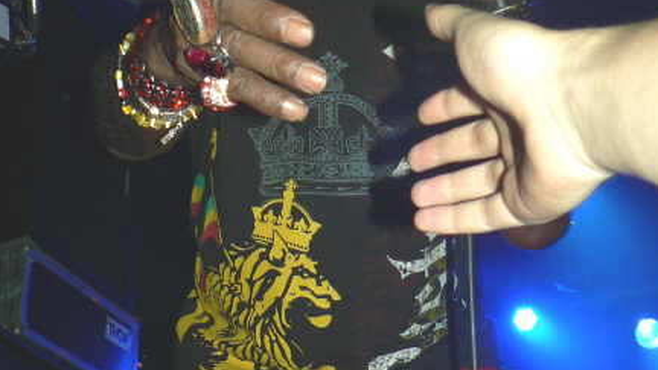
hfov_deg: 39.2
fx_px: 925
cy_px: 12
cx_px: 340
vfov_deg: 21.9
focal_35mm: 53
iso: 100
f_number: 2.8
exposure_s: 1/60
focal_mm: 6
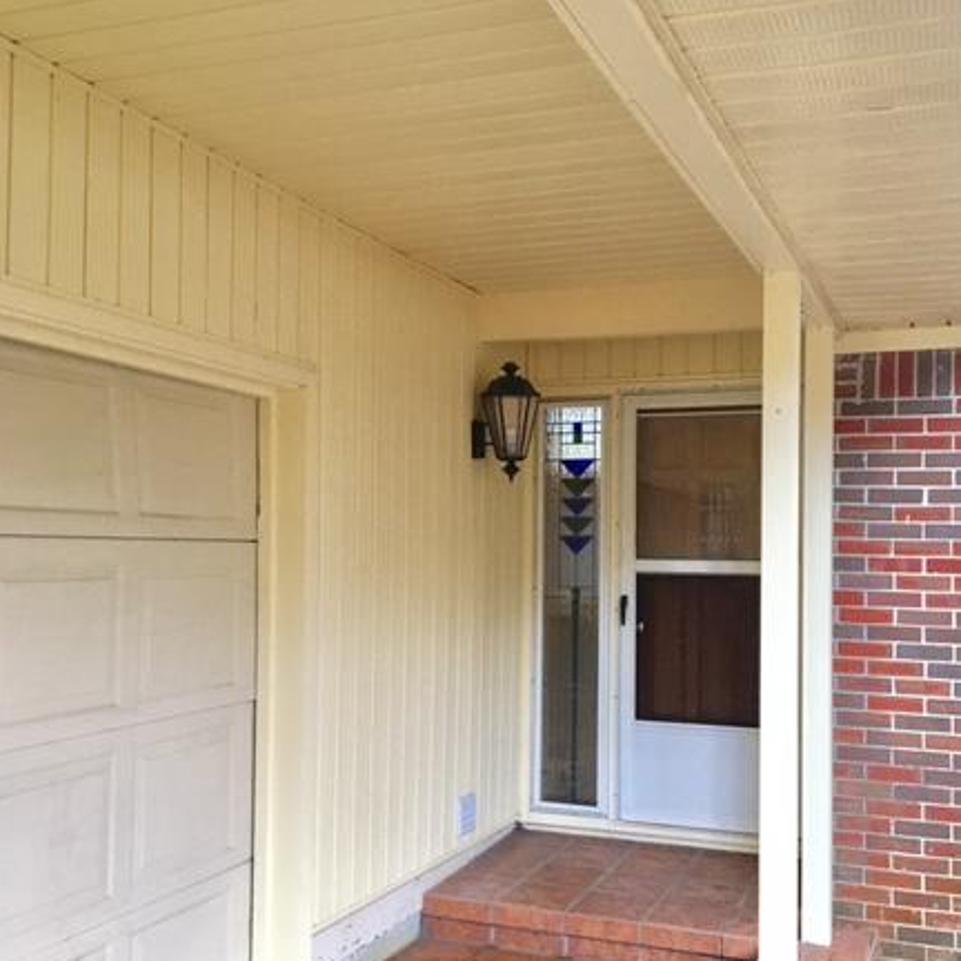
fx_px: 1194
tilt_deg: +2.0
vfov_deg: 43.8
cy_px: 529
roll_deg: +0.5
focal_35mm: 38
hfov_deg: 43.8
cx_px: 512
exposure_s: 1/30
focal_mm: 4.15
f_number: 2.2
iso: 80
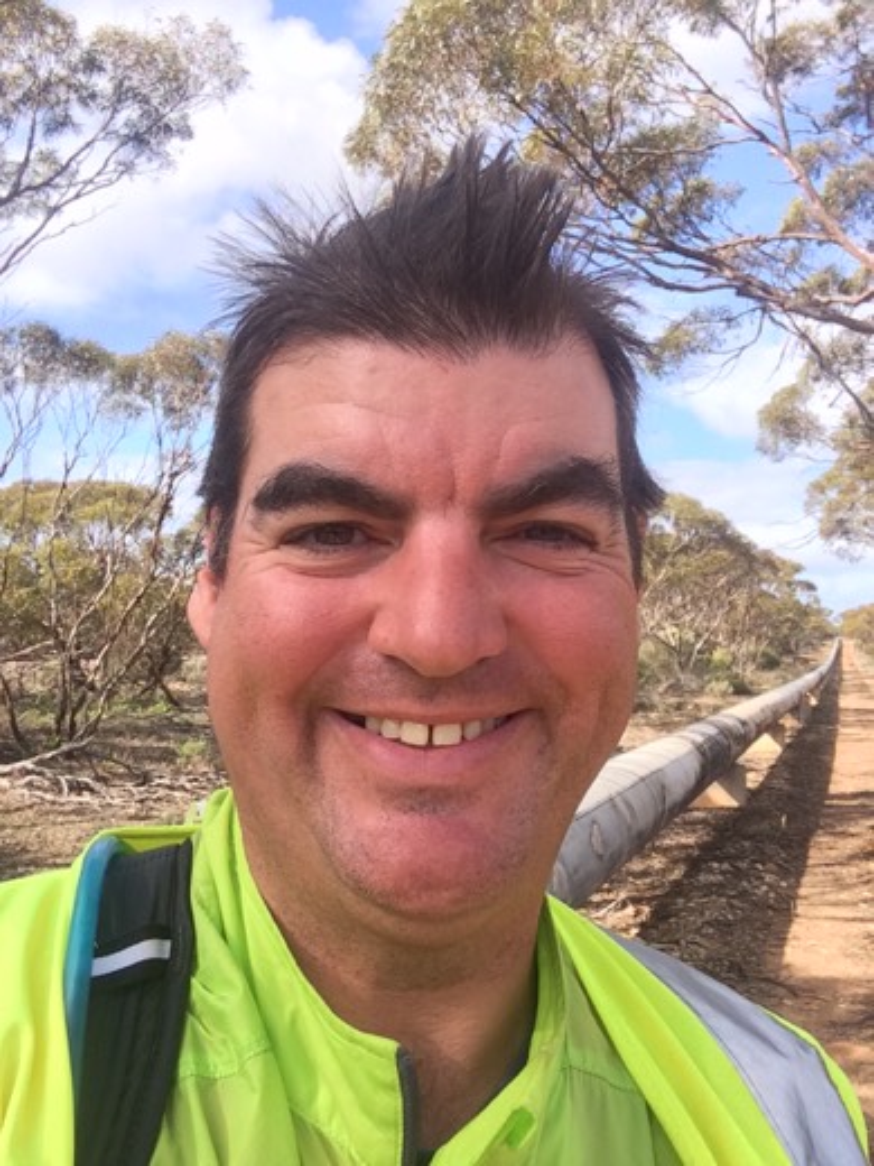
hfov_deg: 45.4
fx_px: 1044
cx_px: 437
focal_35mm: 31
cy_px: 583
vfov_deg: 58.4
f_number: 2.4
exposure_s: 1/439
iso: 50
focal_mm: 2.15
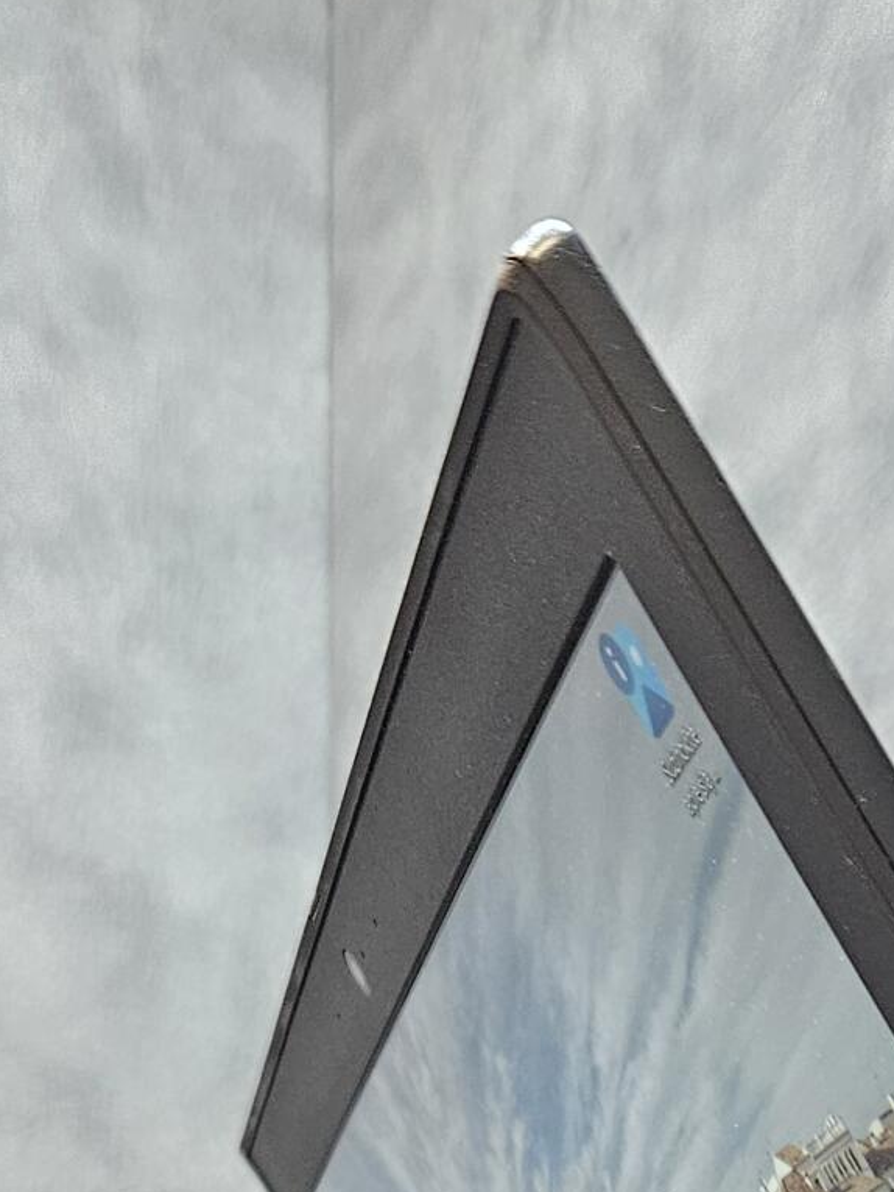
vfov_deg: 21.8
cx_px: 516
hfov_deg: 19.1
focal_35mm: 77
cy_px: 1700
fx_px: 2651
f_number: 1.8
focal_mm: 5.4
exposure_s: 1/100
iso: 400
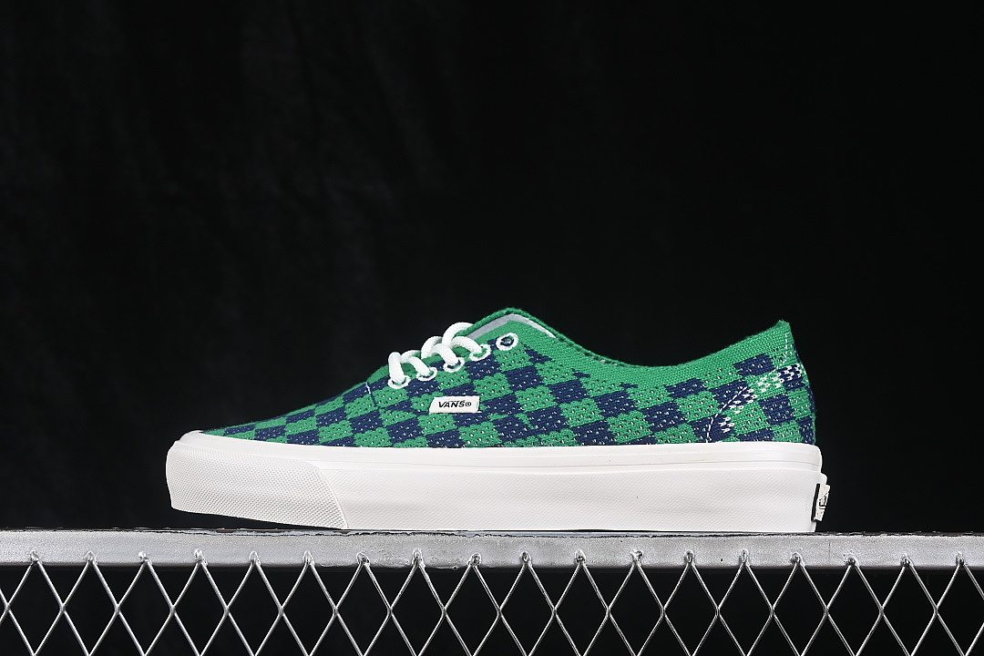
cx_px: 492
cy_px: 328
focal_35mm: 75
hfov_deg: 27.0
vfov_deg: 18.2
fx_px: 2050
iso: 160
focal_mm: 50
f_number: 7.1
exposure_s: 1/80
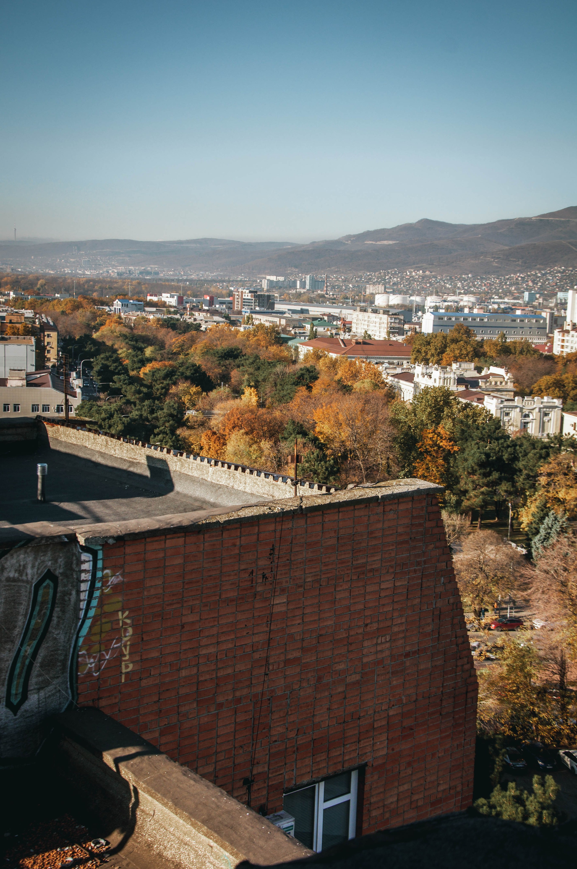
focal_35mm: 45
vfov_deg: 43.7
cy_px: 434
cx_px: 288
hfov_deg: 29.8
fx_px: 1085
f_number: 5
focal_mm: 30
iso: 200
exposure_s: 1/800
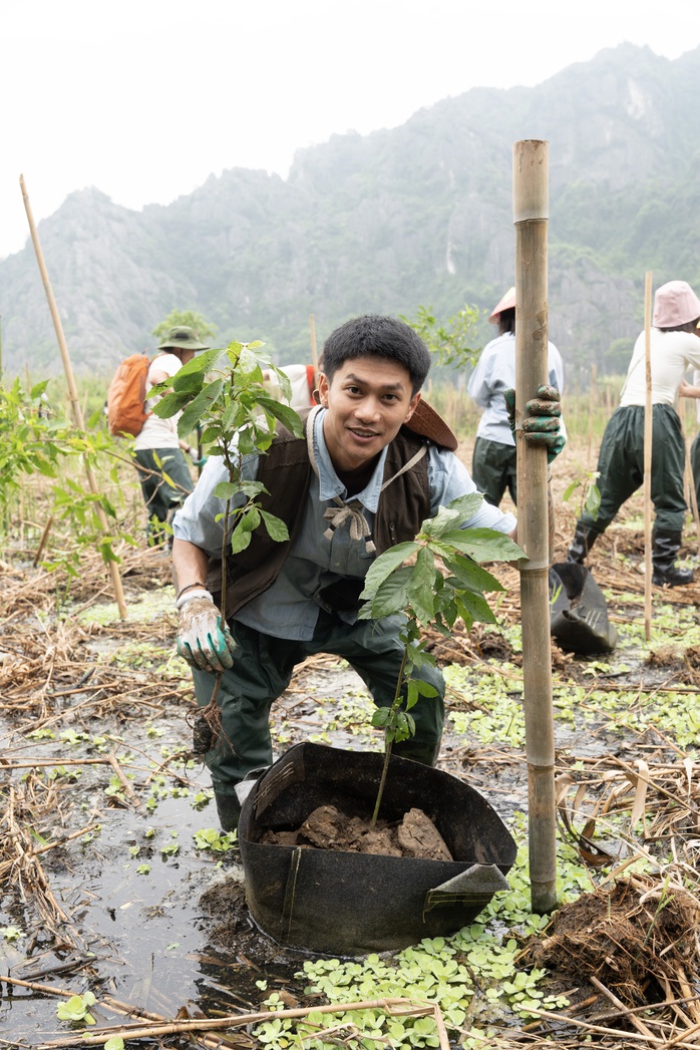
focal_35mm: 34
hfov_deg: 38.9
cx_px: 350
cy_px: 525
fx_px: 992
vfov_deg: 55.8
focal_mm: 34
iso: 500
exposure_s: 1/250
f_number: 5.6
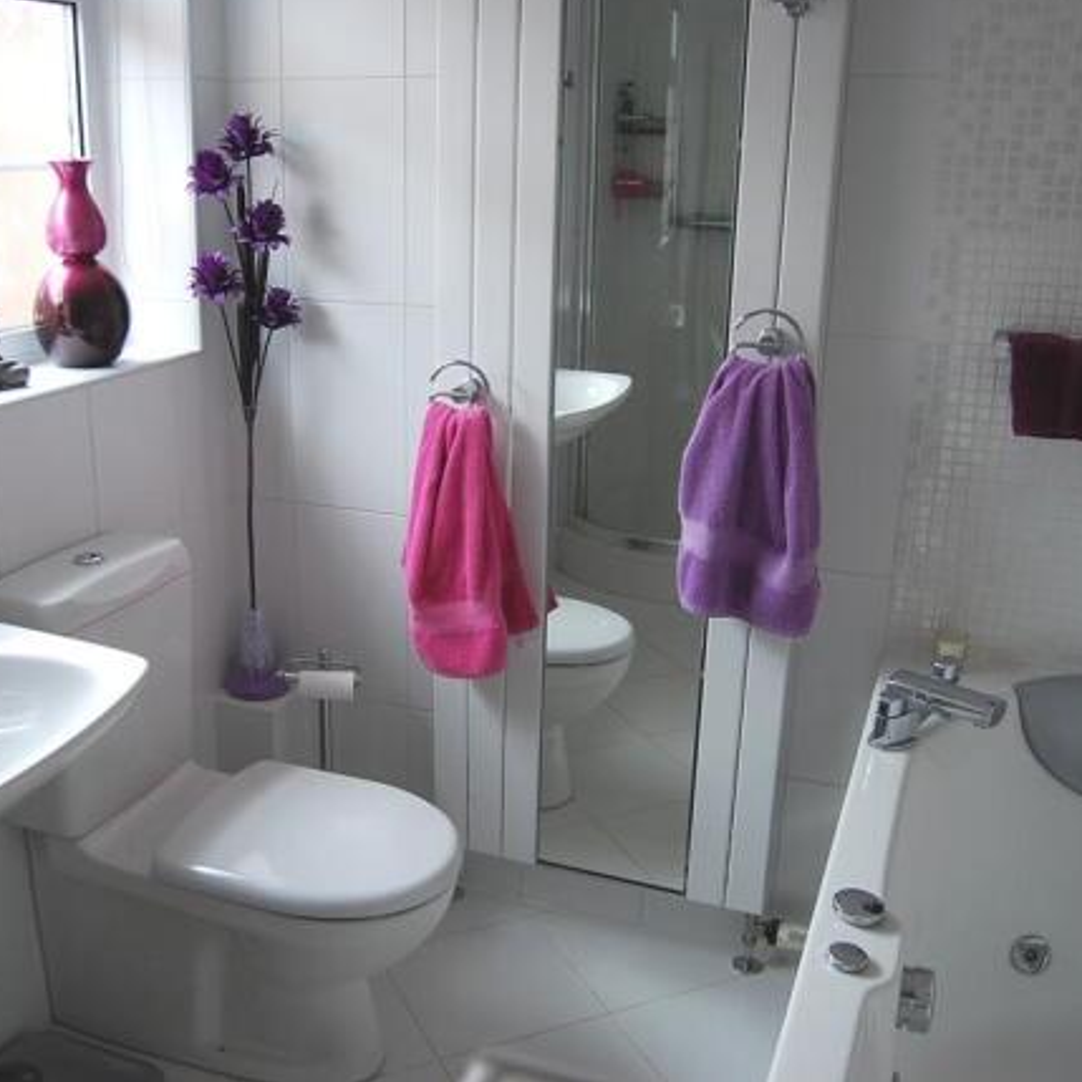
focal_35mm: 35
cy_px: 533
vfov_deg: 47.2
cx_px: 443
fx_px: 1238
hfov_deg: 47.0
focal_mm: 18
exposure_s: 1/60
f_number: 4
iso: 200
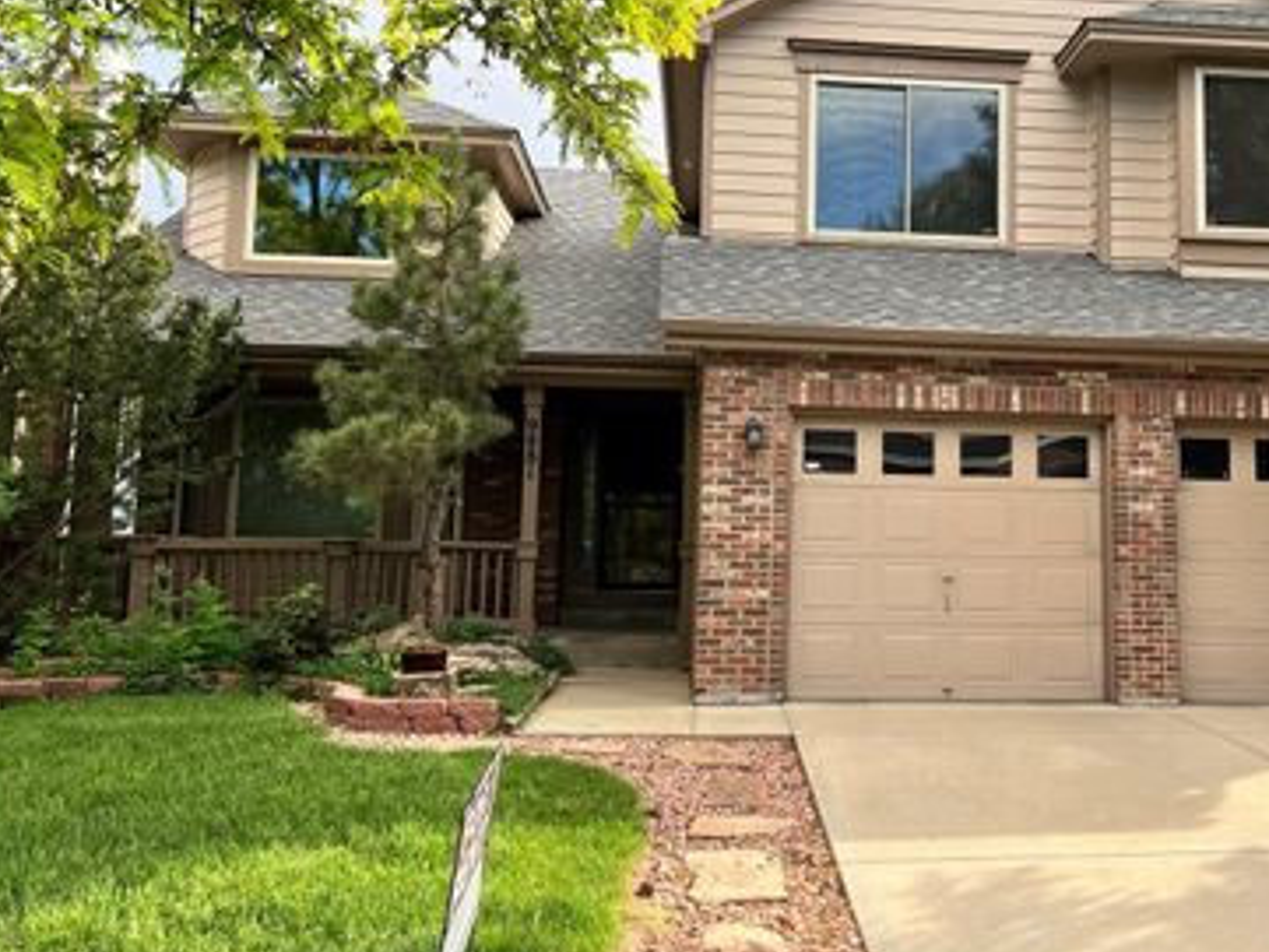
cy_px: 413
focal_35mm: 36
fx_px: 1320
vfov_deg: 39.6
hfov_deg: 50.5
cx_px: 837
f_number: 1.5
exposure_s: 1/611
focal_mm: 5.7
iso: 50
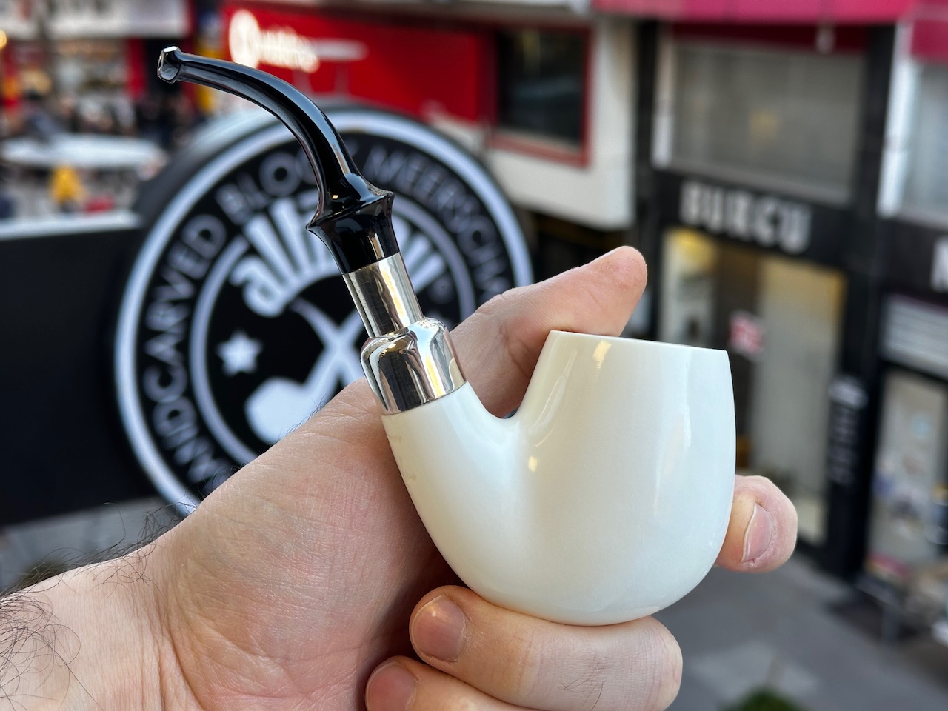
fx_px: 1315
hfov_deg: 39.7
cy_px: 356
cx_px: 474
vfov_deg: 30.3
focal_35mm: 48
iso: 40
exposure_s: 1/102
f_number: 1.78
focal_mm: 6.86
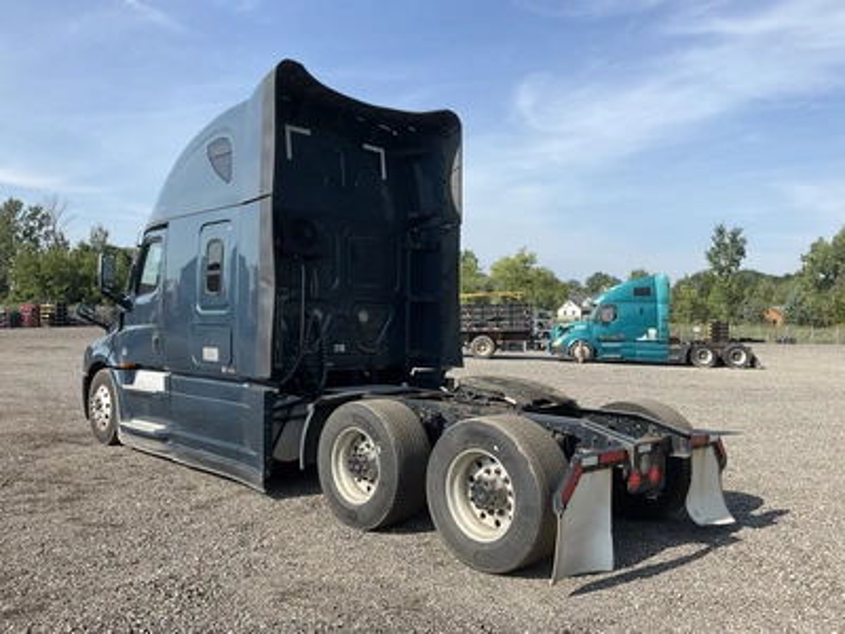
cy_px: 317
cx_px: 422
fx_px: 708
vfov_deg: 48.2
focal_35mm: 29
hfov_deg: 61.7
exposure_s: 1/1342
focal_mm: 3
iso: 25
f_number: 1.8
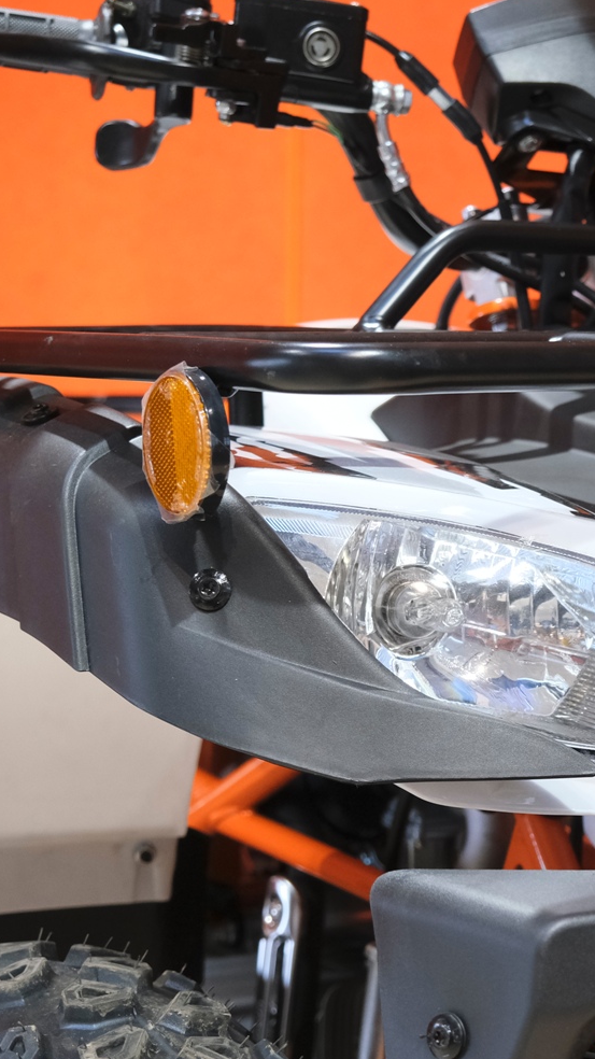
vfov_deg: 23.2
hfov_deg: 13.0
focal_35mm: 92
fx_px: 2582
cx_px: 606
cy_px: 563
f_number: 4
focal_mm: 35.8
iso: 1600
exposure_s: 1/60
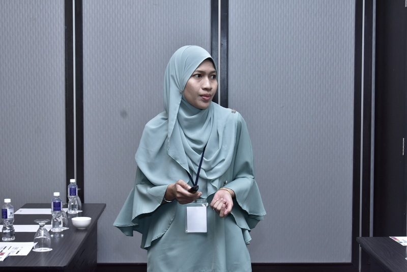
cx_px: 204
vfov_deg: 18.9
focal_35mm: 72
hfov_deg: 28.1
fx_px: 814
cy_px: 136
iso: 1000
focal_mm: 48
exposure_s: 1/50
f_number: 6.3
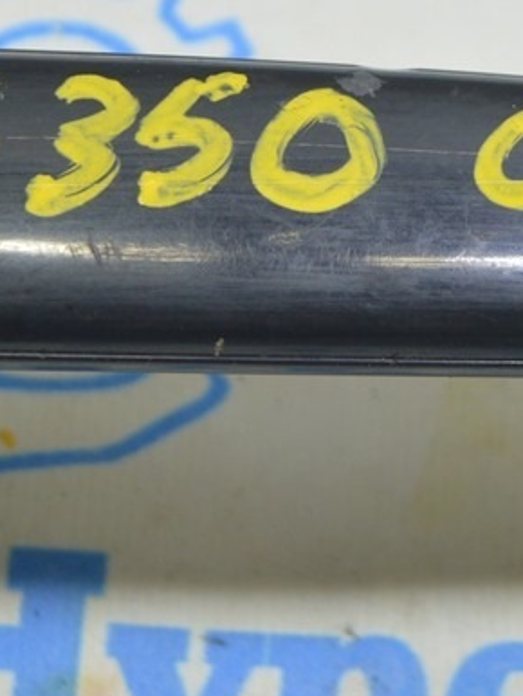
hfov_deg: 7.8
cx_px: 368
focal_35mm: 191
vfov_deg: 10.3
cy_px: 124
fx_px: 3843
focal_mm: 50
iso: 400
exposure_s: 1/20
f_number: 5.6
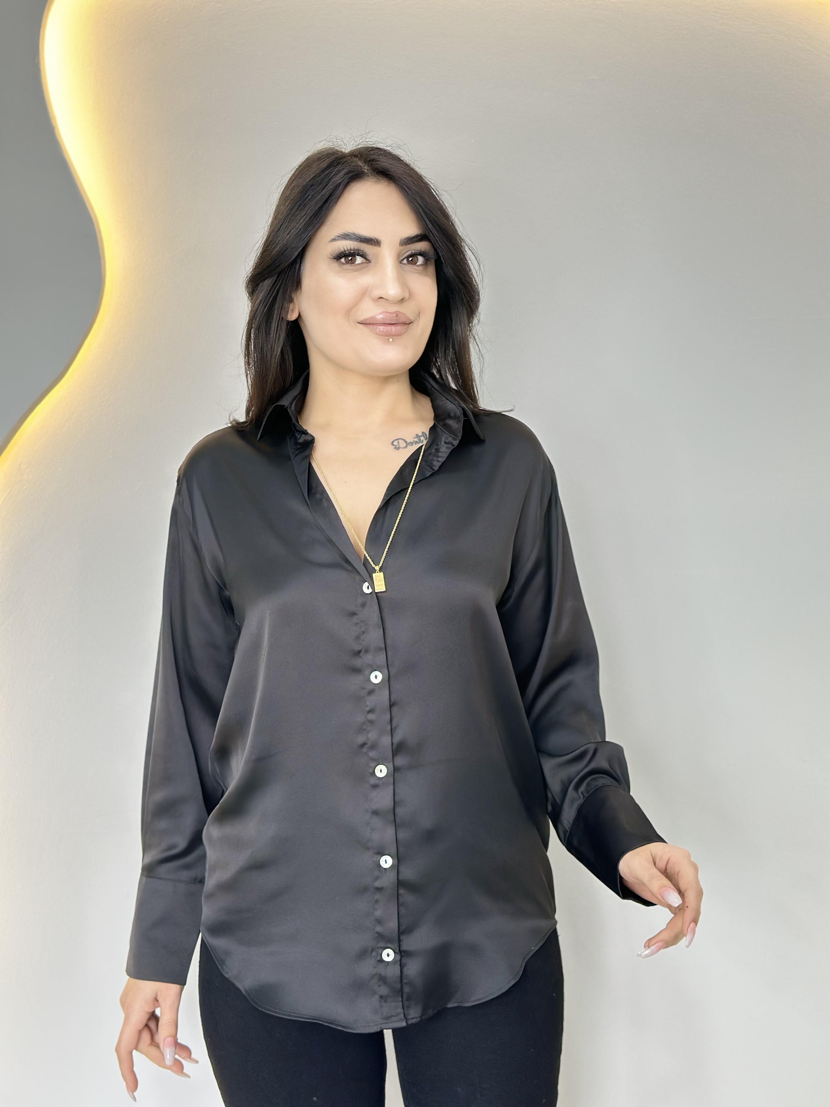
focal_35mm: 48
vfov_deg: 39.7
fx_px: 1535
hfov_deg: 30.3
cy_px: 554
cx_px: 415
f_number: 1.78
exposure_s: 1/50
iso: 125
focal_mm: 6.86
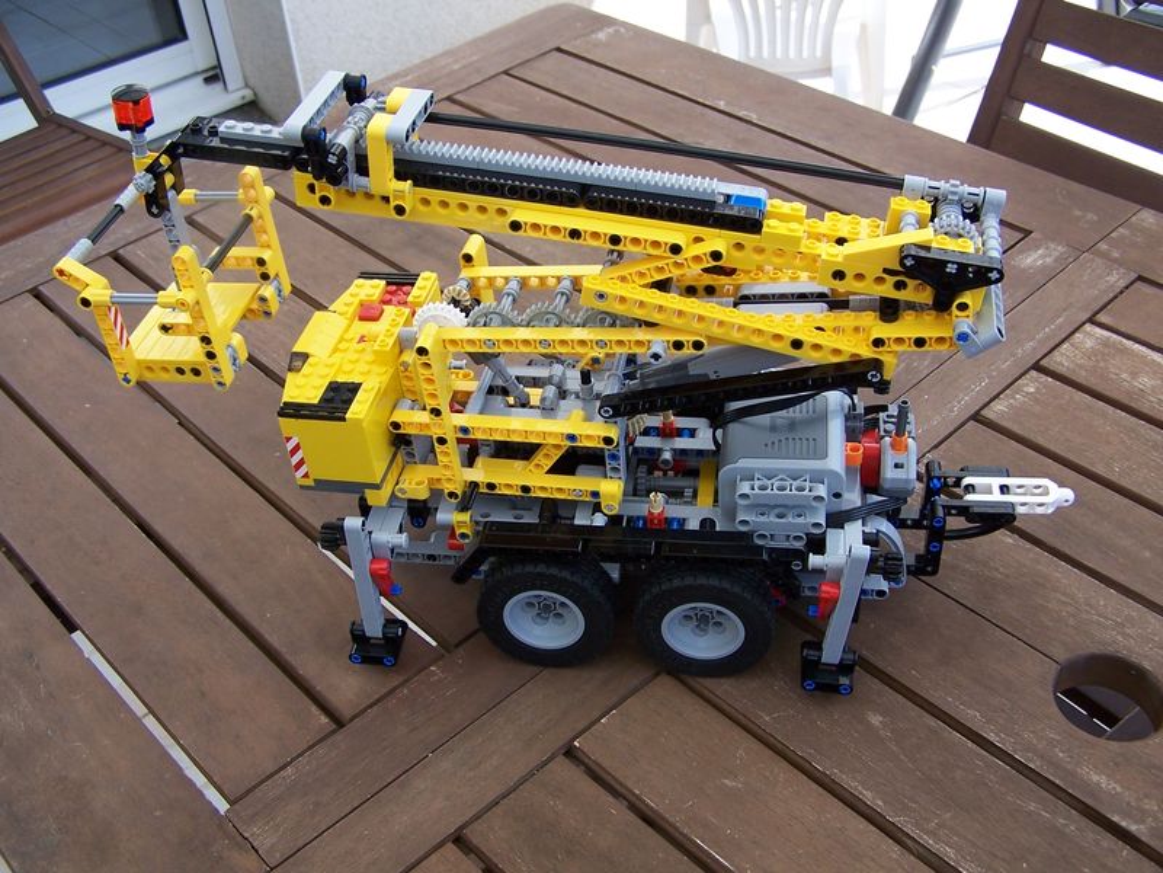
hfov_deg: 49.0
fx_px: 1277
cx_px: 582
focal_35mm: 38
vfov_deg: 37.7
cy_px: 436
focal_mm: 6.3
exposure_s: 1/500
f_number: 2.8
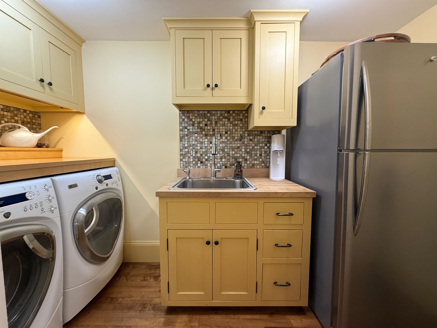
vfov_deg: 85.7
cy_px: 164
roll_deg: -0.5
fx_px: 177
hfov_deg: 102.1
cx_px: 218
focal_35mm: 14
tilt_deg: -2.3
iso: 160
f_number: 2.2
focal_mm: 2.22
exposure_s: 1/60
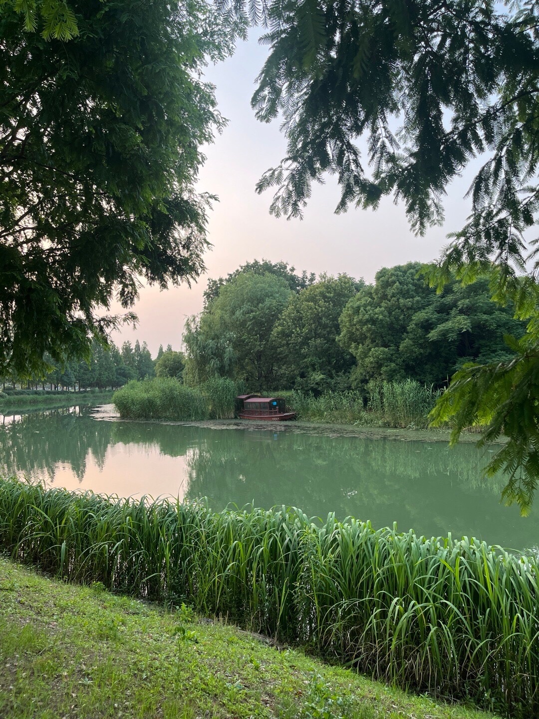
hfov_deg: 53.1
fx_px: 540
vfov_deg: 67.3
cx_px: 270
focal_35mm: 26
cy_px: 360
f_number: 1.6
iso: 40
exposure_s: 1/240
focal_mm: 5.1
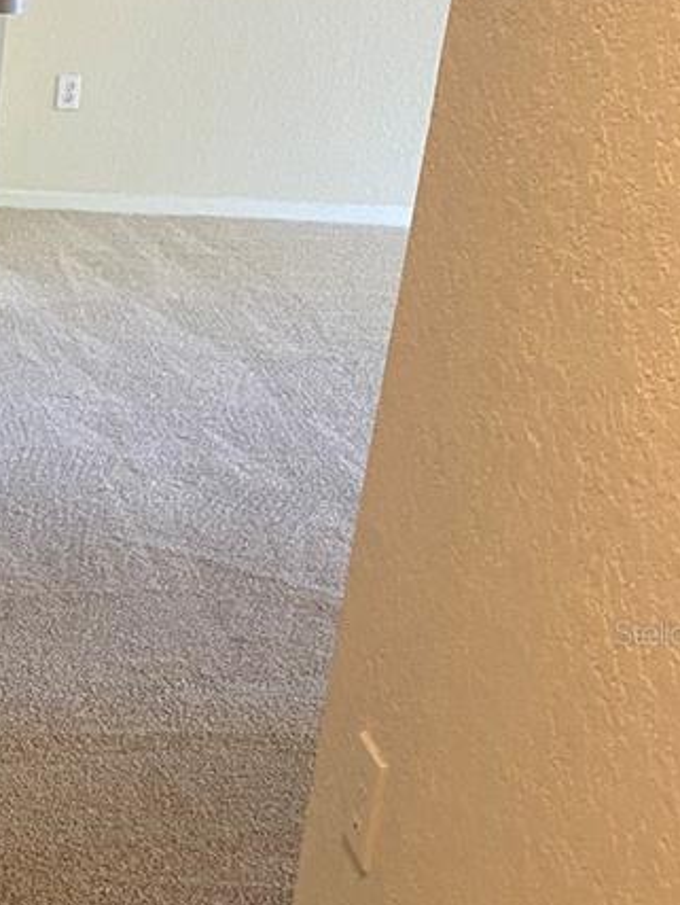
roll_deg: -2.8
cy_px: 632
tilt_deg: -22.8
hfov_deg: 18.8
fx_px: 1909
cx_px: -189
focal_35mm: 73
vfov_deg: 26.4
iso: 320
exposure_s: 1/40
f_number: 1.8
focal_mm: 4.25
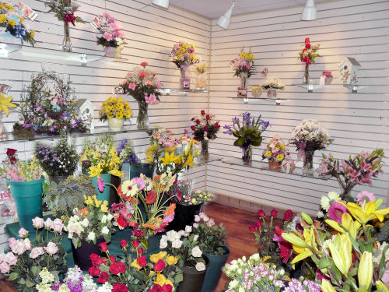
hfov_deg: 63.4
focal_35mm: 28
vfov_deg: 49.7
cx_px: 194
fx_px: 315
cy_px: 146
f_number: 2.8
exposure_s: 1/30
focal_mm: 4.6
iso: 100
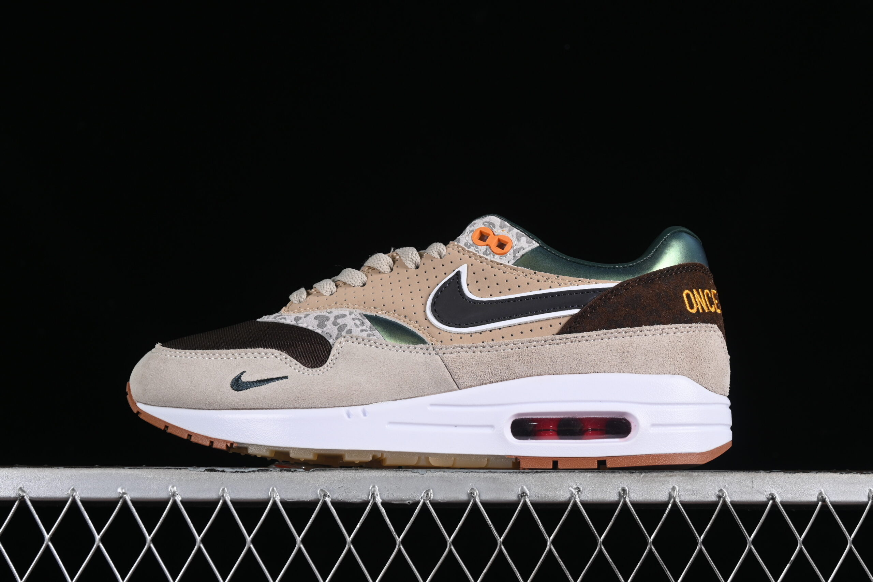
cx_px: 436
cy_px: 291
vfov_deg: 18.2
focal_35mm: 75
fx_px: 1819
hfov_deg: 27.0
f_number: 8
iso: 160
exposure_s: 1/80
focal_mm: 50
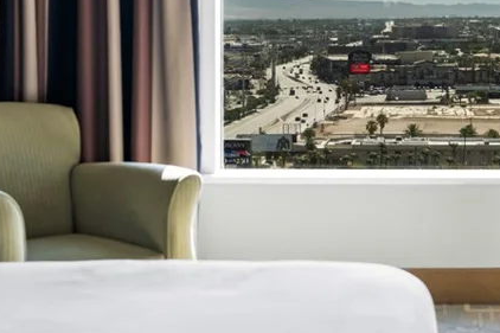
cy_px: 2
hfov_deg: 19.9
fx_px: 1416
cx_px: 385
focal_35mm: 102
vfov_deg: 13.2
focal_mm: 28
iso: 400
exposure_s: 1/200
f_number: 3.2
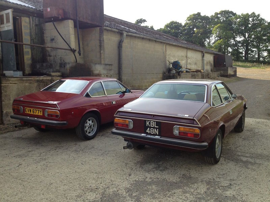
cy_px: 101
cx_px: 135
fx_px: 273
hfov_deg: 52.6
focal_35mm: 35
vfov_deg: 40.7
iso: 50
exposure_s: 1/438
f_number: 2.4
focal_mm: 4.28
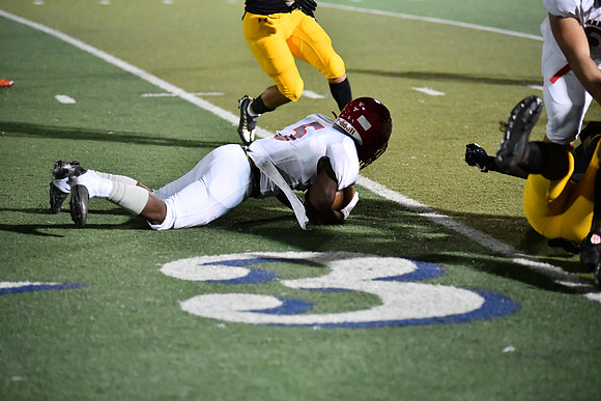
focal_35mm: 145
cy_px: 200
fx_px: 2421
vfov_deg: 9.5
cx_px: 300
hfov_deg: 14.2
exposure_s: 1/3200
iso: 11400
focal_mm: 145
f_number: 2.8
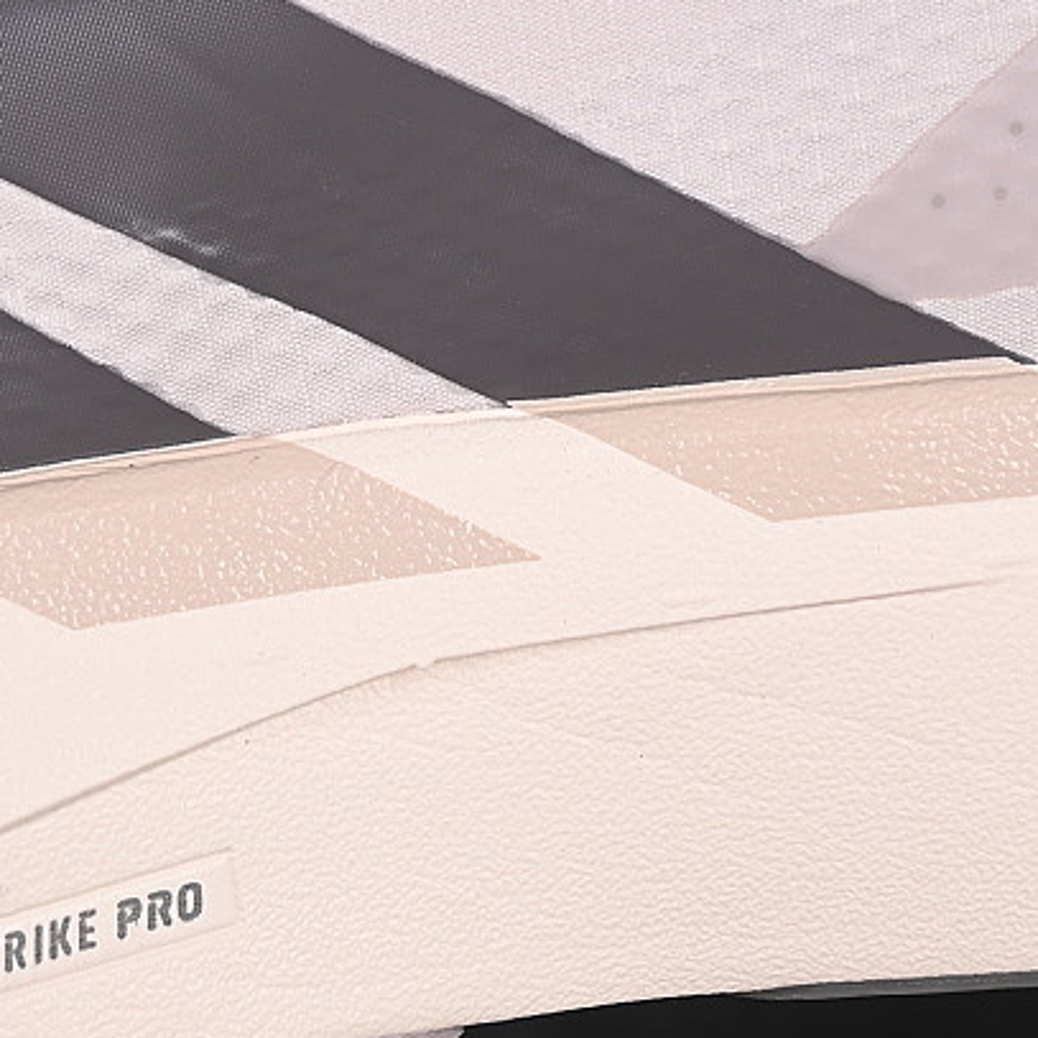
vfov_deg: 10.3
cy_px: 212
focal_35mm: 169
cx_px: 326
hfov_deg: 10.3
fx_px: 5733
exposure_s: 1/80
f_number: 7.1
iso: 160
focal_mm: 50
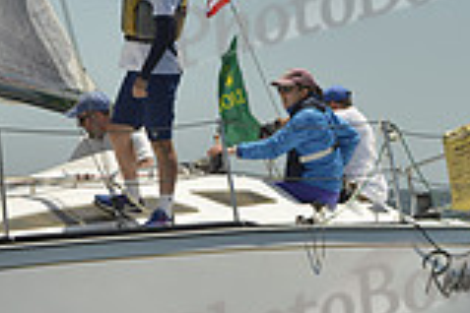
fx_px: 6175
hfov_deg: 4.4
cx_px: 18
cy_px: 188
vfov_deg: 2.9
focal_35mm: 473
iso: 280
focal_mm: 130
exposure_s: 1/1600
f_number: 9
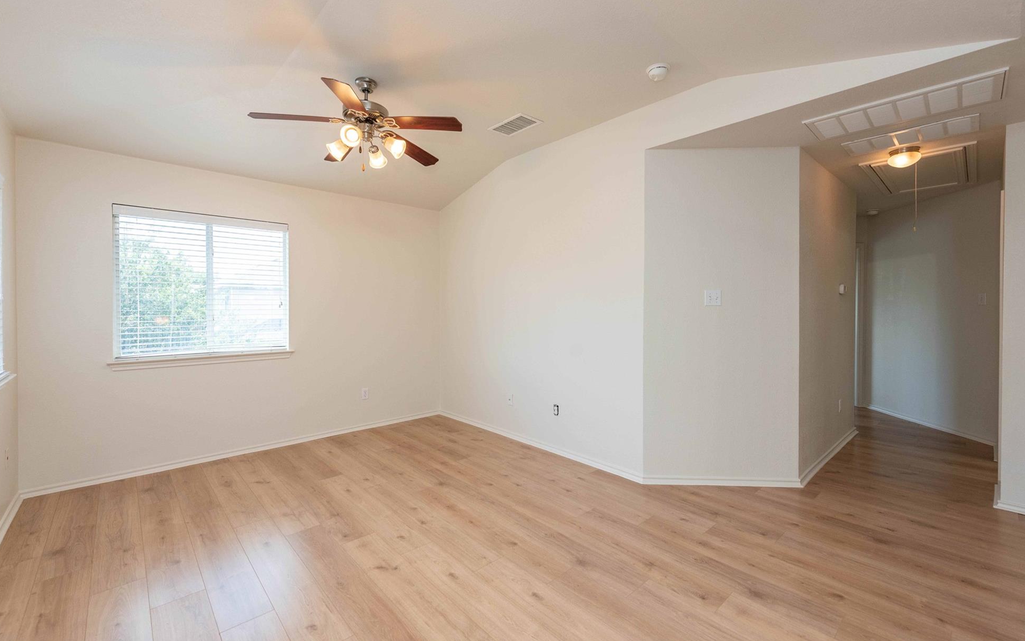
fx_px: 419
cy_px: 299
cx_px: 506
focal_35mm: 15
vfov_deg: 74.7
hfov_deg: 101.4
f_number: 5.6
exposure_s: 1/125
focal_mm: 14
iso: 400
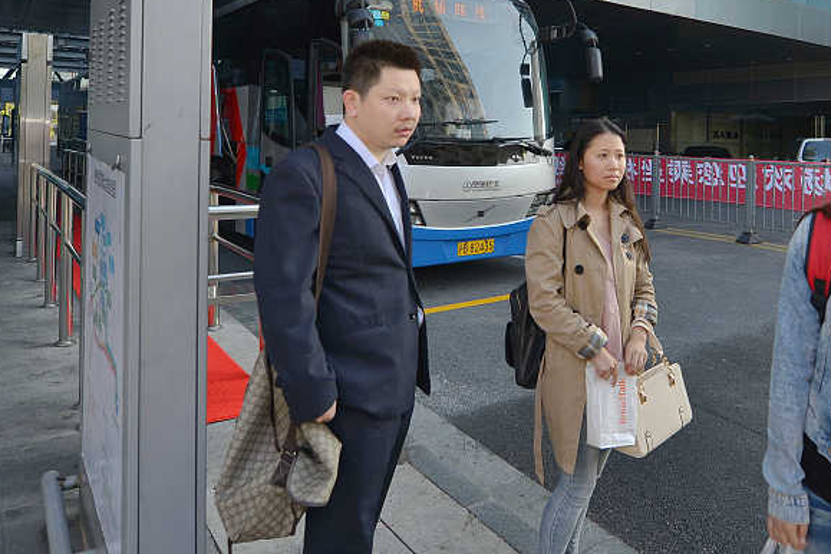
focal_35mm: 29
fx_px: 669
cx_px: 530
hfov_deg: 62.6
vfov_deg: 43.6
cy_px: 141
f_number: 2.8
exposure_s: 1/200
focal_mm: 14
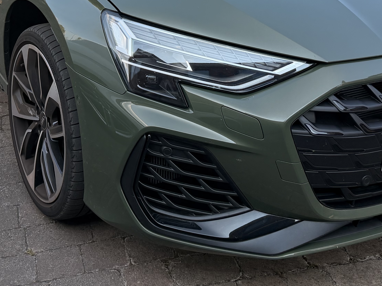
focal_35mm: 62
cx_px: 155
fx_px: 684
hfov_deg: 31.1
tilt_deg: -14.4
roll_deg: +0.8
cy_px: -19
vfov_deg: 22.5
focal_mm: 6.76
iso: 100
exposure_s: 1/1292
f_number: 1.78
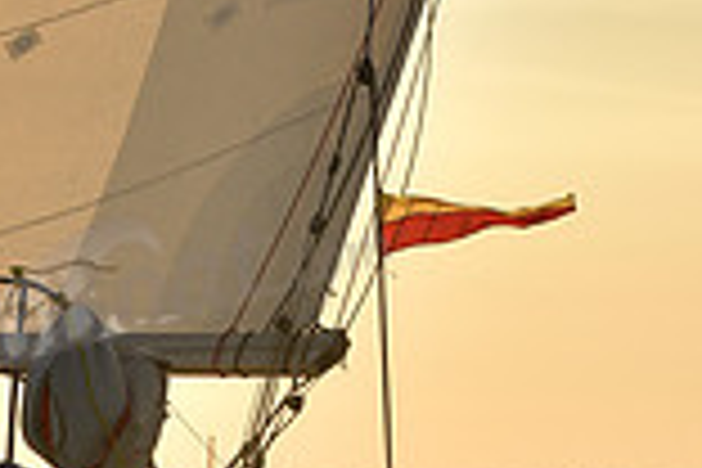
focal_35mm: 260
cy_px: 610
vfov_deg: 5.3
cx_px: -472
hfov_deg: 7.7
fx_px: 5070
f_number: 9
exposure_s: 1/640
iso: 250
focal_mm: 70
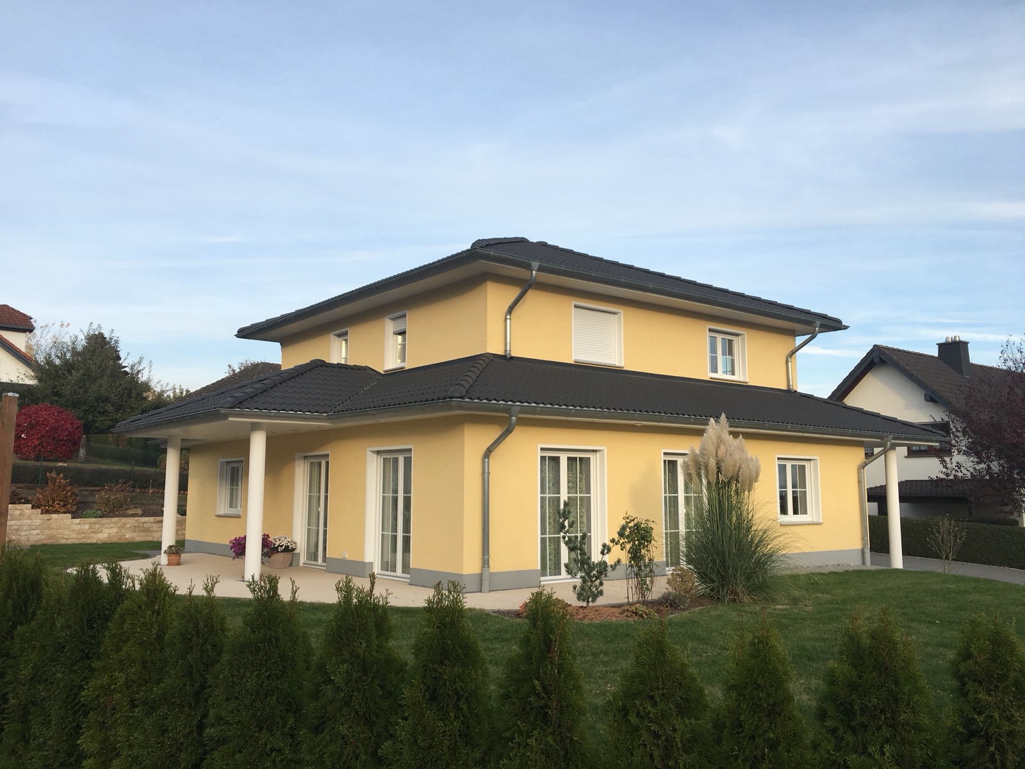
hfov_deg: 61.7
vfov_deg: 48.2
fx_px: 859
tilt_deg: +5.6
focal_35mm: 29
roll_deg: -0.7
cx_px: 512
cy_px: 384
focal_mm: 4.15
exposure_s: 1/545
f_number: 2.2
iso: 25
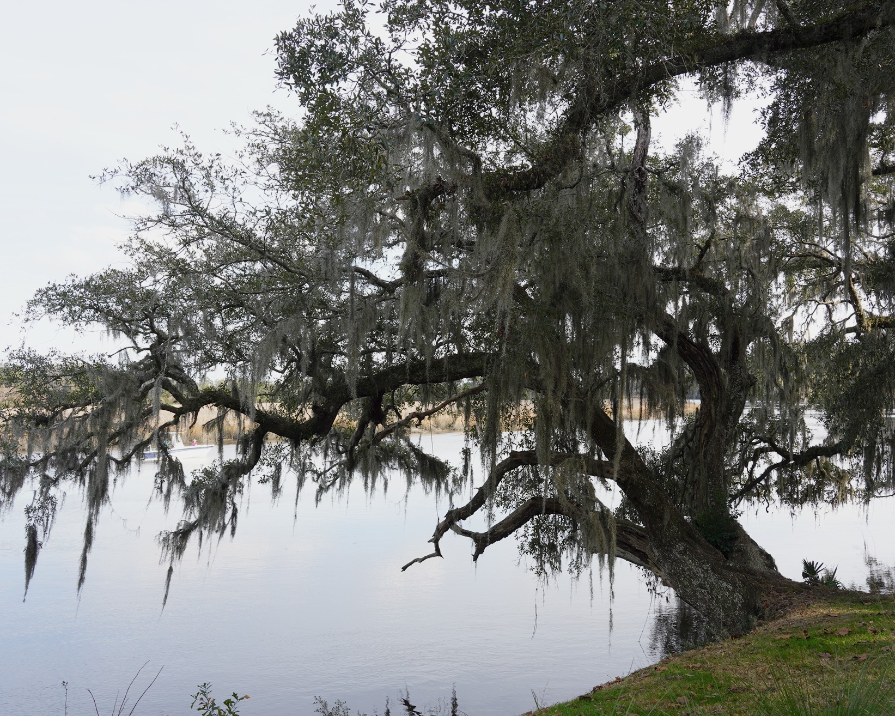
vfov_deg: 45.8
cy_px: 355
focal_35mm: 32
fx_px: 848
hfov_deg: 55.6
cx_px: 470
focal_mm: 28
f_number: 10
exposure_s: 1/100
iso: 200
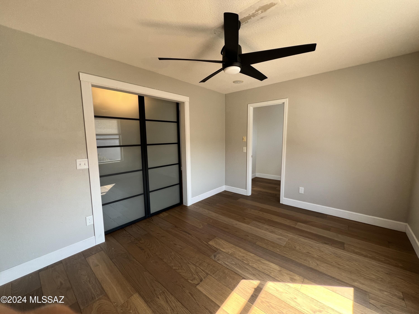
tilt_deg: -6.7
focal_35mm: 13
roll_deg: +0.5
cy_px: 157
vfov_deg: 89.9
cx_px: 210
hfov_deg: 106.2
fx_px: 157
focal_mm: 1.57
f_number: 1.8
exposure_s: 1/99
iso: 64
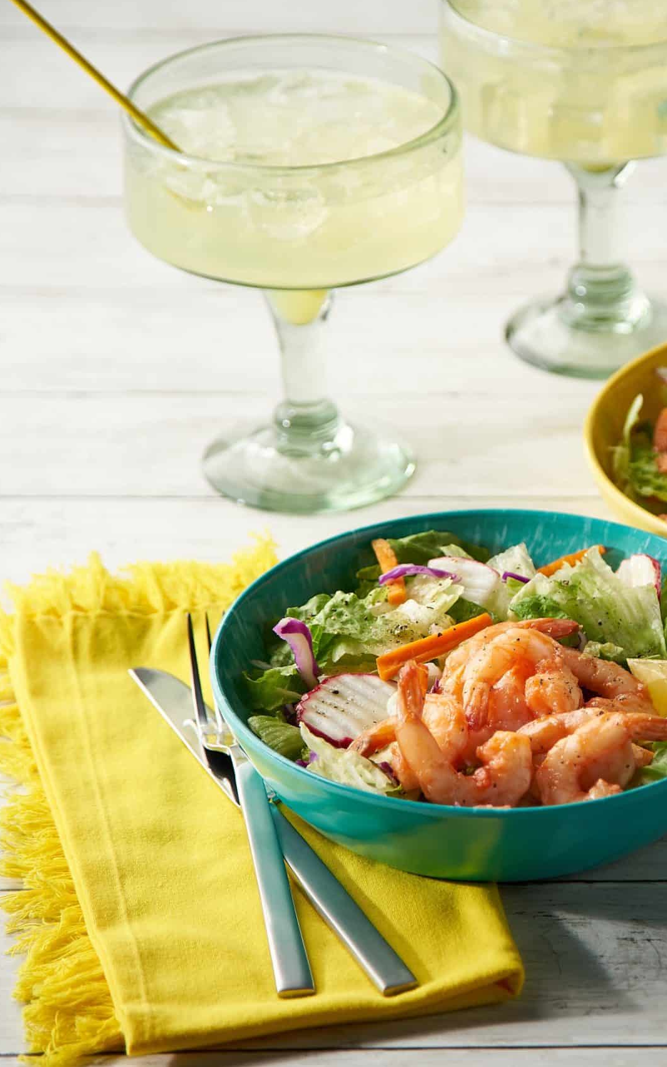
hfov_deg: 8.1
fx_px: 4682
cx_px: 708
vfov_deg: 13.0
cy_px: 532
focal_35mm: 161
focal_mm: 105
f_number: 4
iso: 320
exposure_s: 1/250
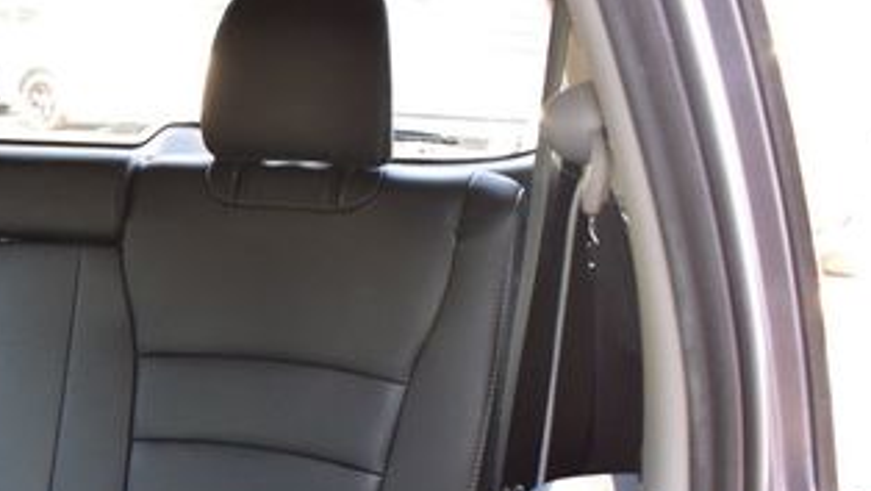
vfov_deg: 18.3
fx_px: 1479
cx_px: 44
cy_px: 497
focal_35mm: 64
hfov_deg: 30.9
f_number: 6.3
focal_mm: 20
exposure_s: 1/15
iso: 560
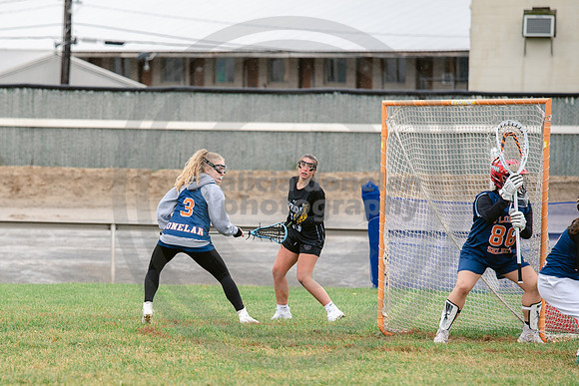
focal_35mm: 282
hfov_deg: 7.3
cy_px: 279
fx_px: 4538
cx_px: 160
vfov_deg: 4.9
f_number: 4.5
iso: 400
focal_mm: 195
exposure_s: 1/1250
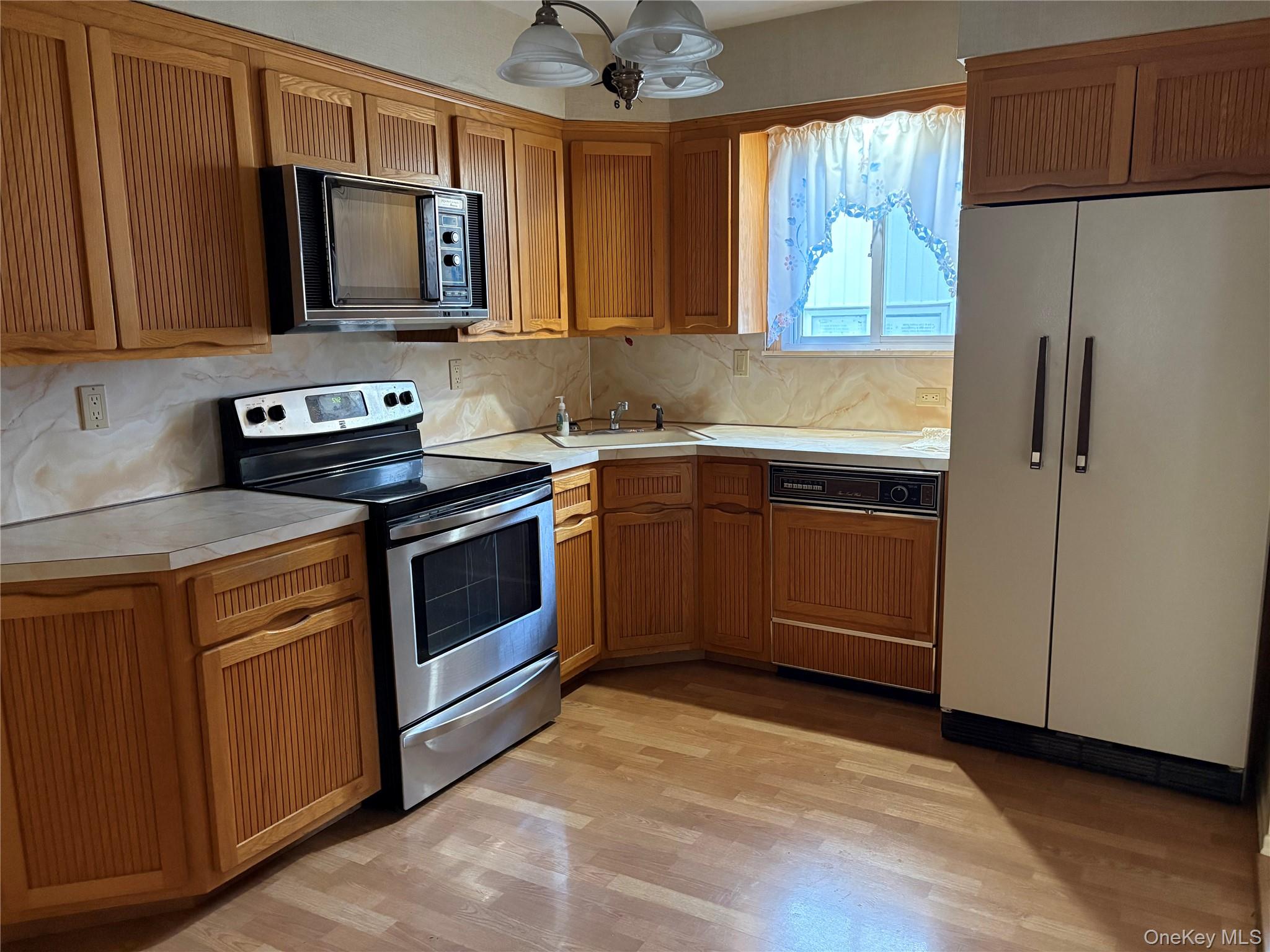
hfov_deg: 67.3
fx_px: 954
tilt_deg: -10.5
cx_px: 635
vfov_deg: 53.1
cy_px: 476
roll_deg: +1.3
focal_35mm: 26
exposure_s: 1/40
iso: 500
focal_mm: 5.96
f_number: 1.6
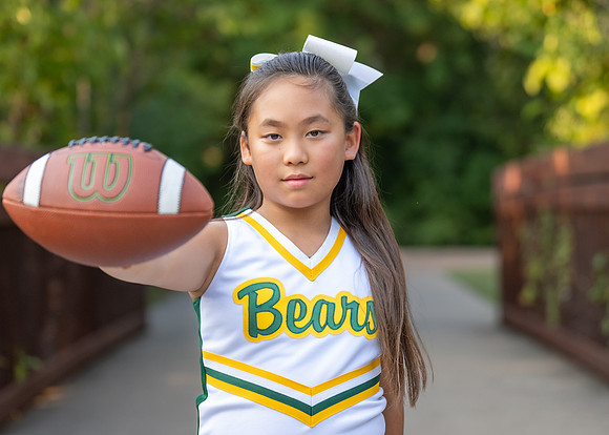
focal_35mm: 117
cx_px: 313
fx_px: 2023
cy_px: 210
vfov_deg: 12.3
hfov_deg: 17.1
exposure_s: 1/1250
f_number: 2.8
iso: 800
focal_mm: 83
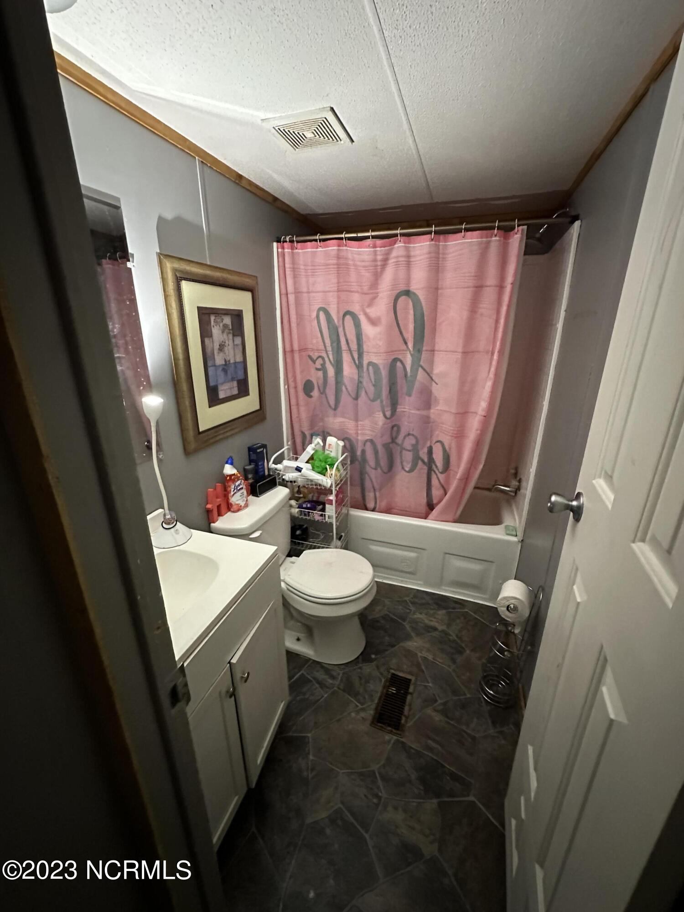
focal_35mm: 14
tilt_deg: -18.2
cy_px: 456
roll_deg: +0.9
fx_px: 369
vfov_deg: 102.1
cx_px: 342
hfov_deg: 85.7
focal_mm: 2.22
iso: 1250
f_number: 2.2
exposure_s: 1/40
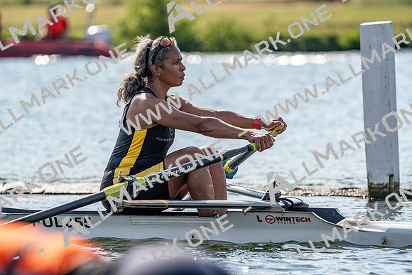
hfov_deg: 5.4
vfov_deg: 3.6
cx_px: 206
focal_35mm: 382
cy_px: 138
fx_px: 4373
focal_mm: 382
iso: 125
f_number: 6.3
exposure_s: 1/1600
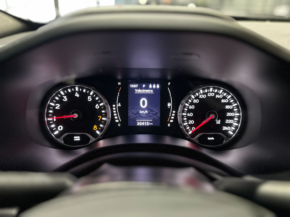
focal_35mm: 24
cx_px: 145
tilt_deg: -25.9
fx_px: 201
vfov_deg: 56.8
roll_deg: -1.3
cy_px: 108
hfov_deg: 71.6
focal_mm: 6.86
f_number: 1.78
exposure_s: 1/36
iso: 1000
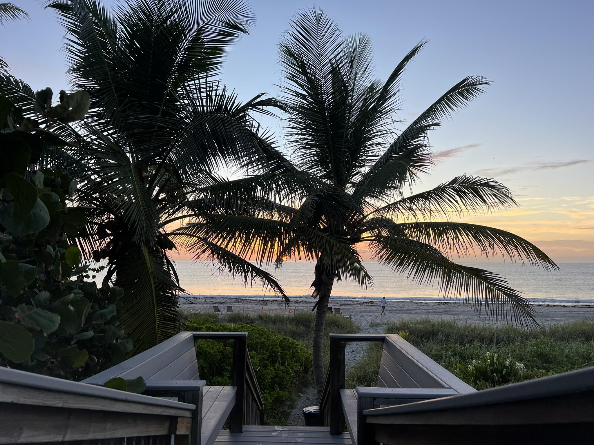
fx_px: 446
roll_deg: -0.1
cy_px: 222
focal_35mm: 26
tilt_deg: +4.6
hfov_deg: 67.3
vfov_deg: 53.1
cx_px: 297
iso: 50
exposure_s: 1/364
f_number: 1.5
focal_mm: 5.7
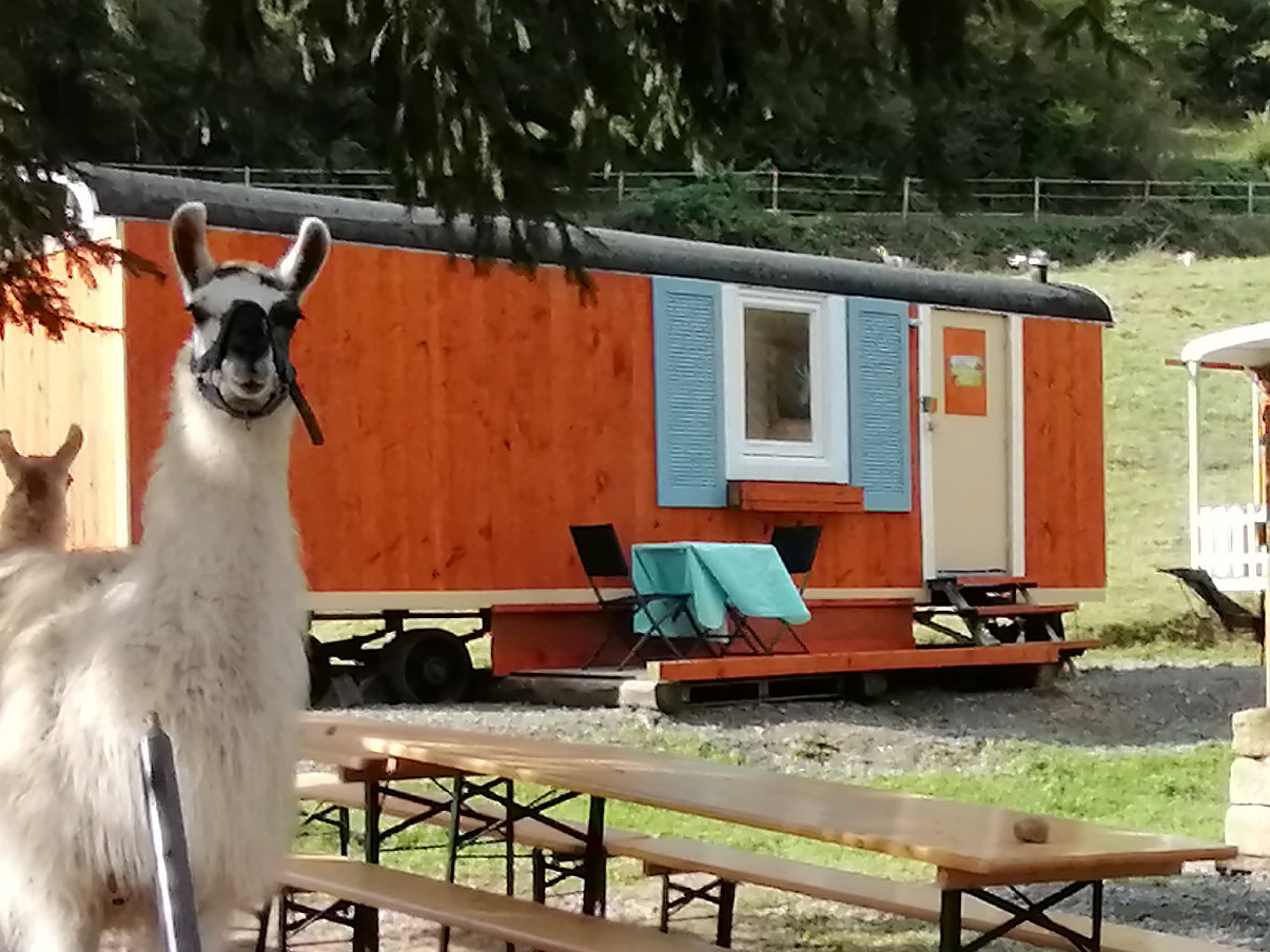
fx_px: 2385
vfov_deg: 22.5
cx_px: 1111
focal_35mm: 65
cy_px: 640
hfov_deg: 28.8
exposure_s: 1/384
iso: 50
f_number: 2.4
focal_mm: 1.78
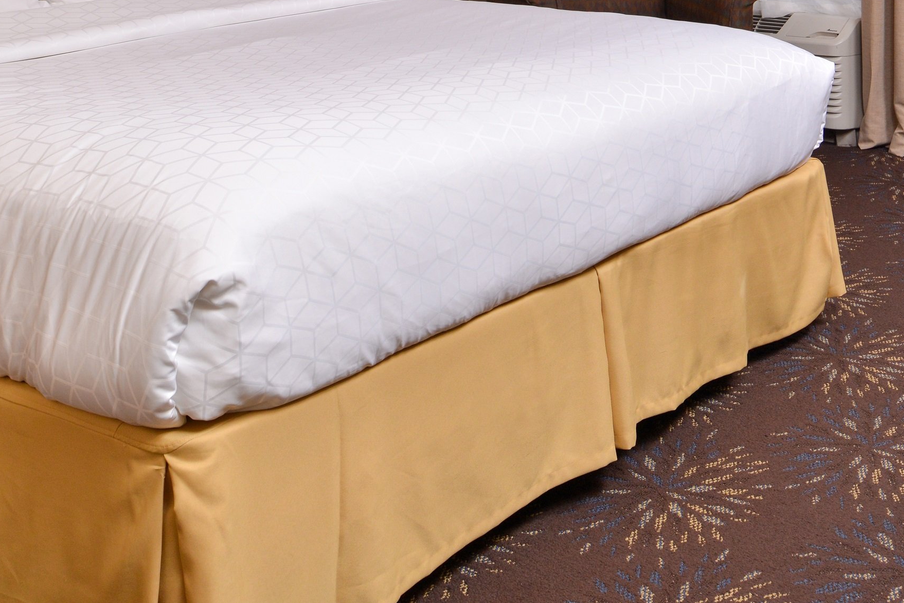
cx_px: 529
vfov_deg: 24.0
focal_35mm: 54
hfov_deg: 36.8
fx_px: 1356
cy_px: 2
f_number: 7.1
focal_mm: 24
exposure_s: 1/125
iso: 400
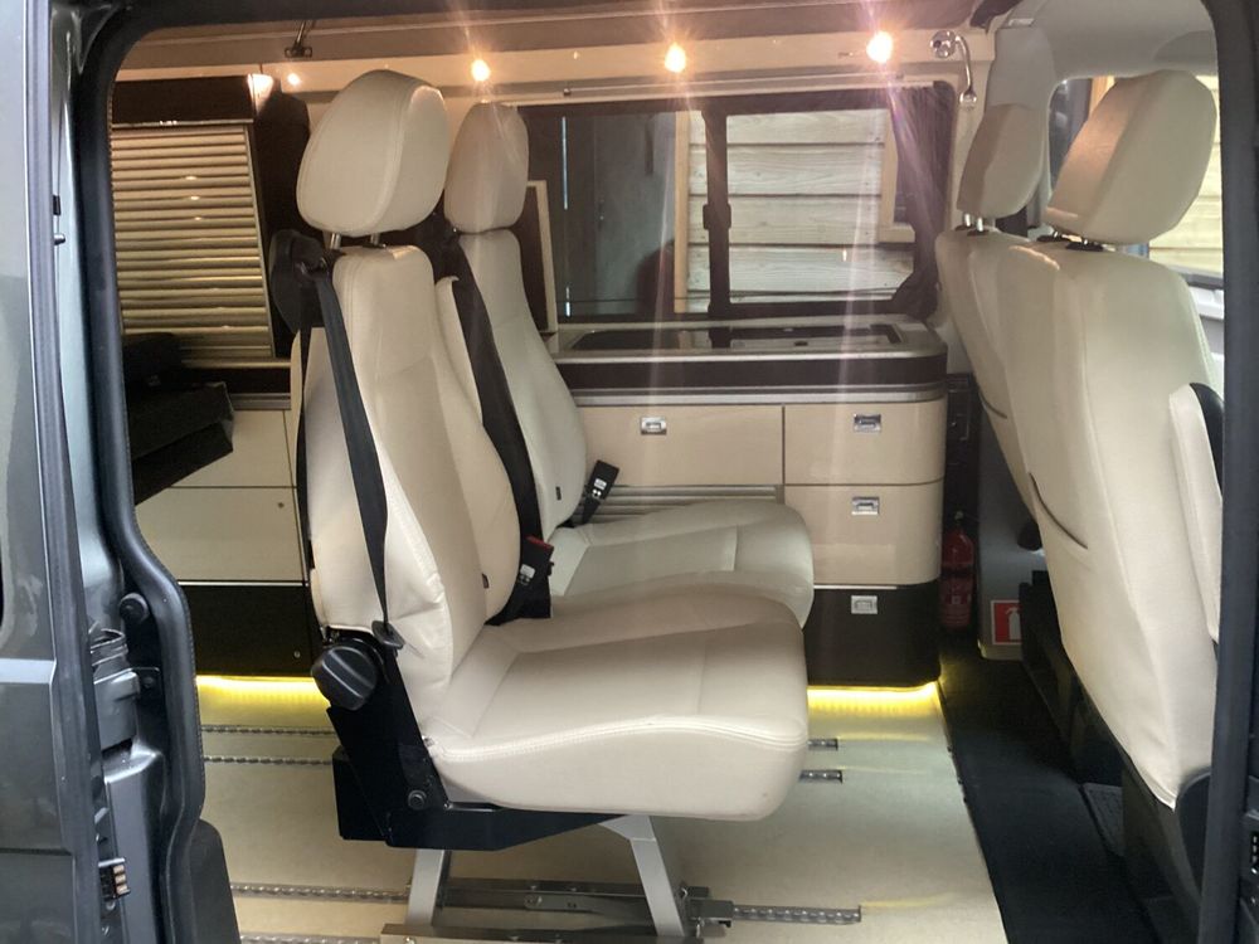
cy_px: 472
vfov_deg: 45.4
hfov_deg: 58.4
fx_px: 1127
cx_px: 630
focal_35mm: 31
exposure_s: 1/40
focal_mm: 3.3
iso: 400
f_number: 2.4
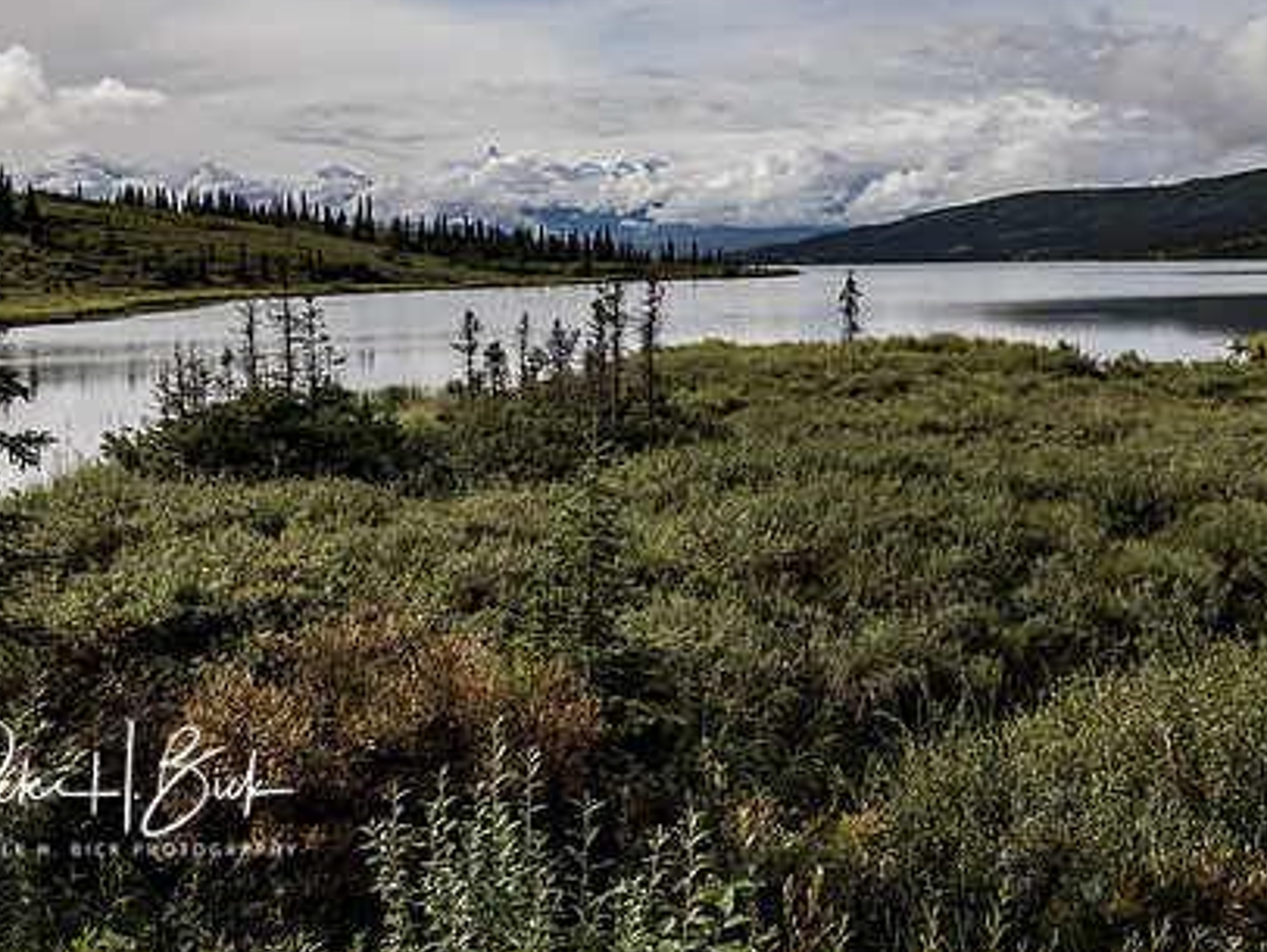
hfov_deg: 46.5
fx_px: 1465
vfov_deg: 35.5
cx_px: 755
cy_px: 279
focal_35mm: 40
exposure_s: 1/500
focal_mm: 14
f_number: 9.5
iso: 200
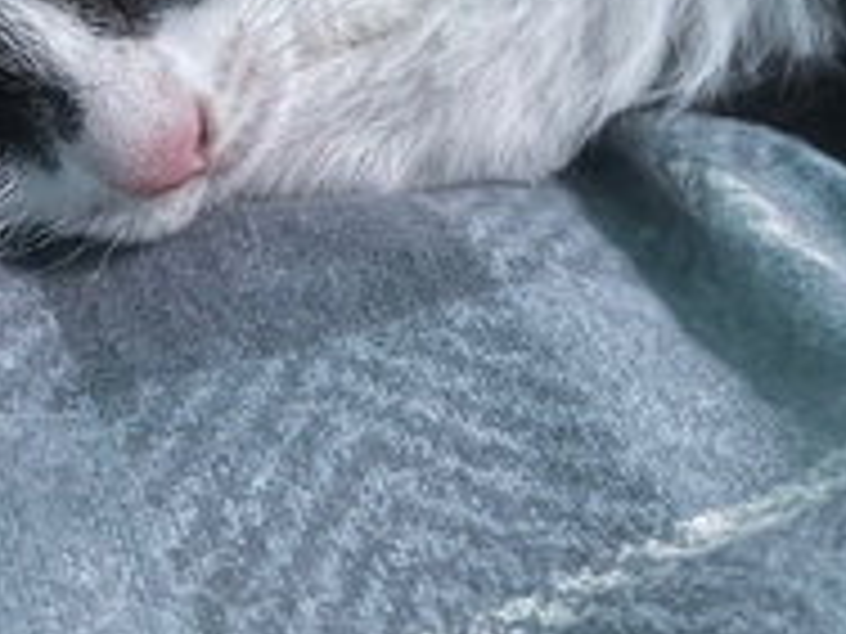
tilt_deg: -25.0
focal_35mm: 65
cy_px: -34
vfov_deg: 21.6
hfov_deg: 29.8
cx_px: 439
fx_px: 1589
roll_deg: -0.8
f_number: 1.6
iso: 1250
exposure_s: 1/20
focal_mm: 5.1
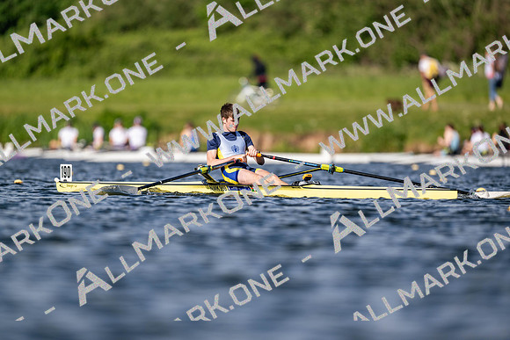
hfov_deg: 3.4
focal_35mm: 600
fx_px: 8502
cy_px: 170
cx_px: 255
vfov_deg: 2.3
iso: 200
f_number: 4
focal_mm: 600
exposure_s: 1/2500
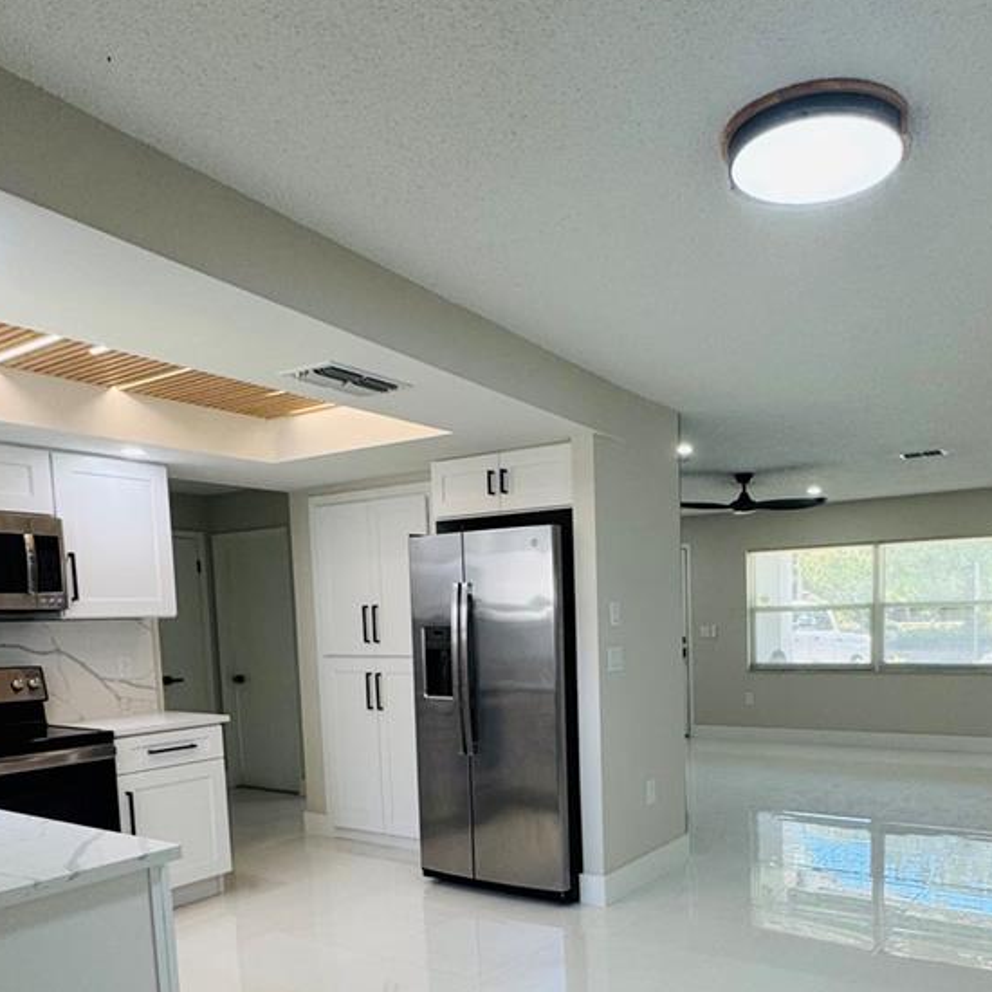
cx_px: 644
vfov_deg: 57.2
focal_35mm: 27
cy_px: 694
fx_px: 875
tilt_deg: -4.9
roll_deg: +1.1
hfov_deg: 58.0
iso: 100
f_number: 2.2
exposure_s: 1/120
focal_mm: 2.22
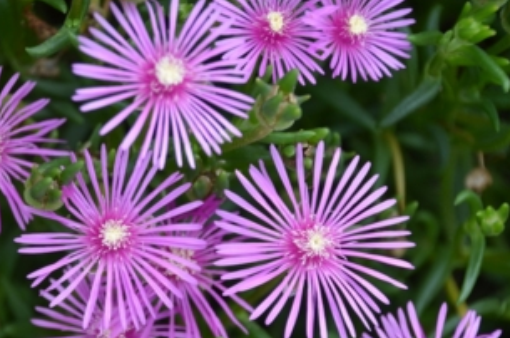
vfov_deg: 5.8
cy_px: 210
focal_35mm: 236
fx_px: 3336
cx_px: 196
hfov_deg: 8.7
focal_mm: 120
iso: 200
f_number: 6.3
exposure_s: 1/200
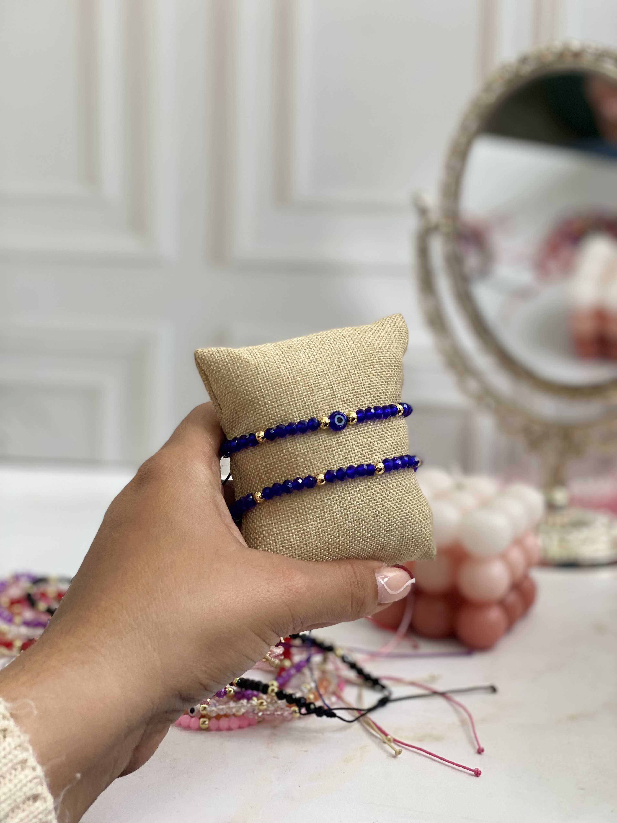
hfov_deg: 28.0
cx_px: 308
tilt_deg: -12.8
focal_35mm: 52
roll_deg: -1.9
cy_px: 412
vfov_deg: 36.8
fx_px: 1236
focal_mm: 6
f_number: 2
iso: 64
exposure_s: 1/122
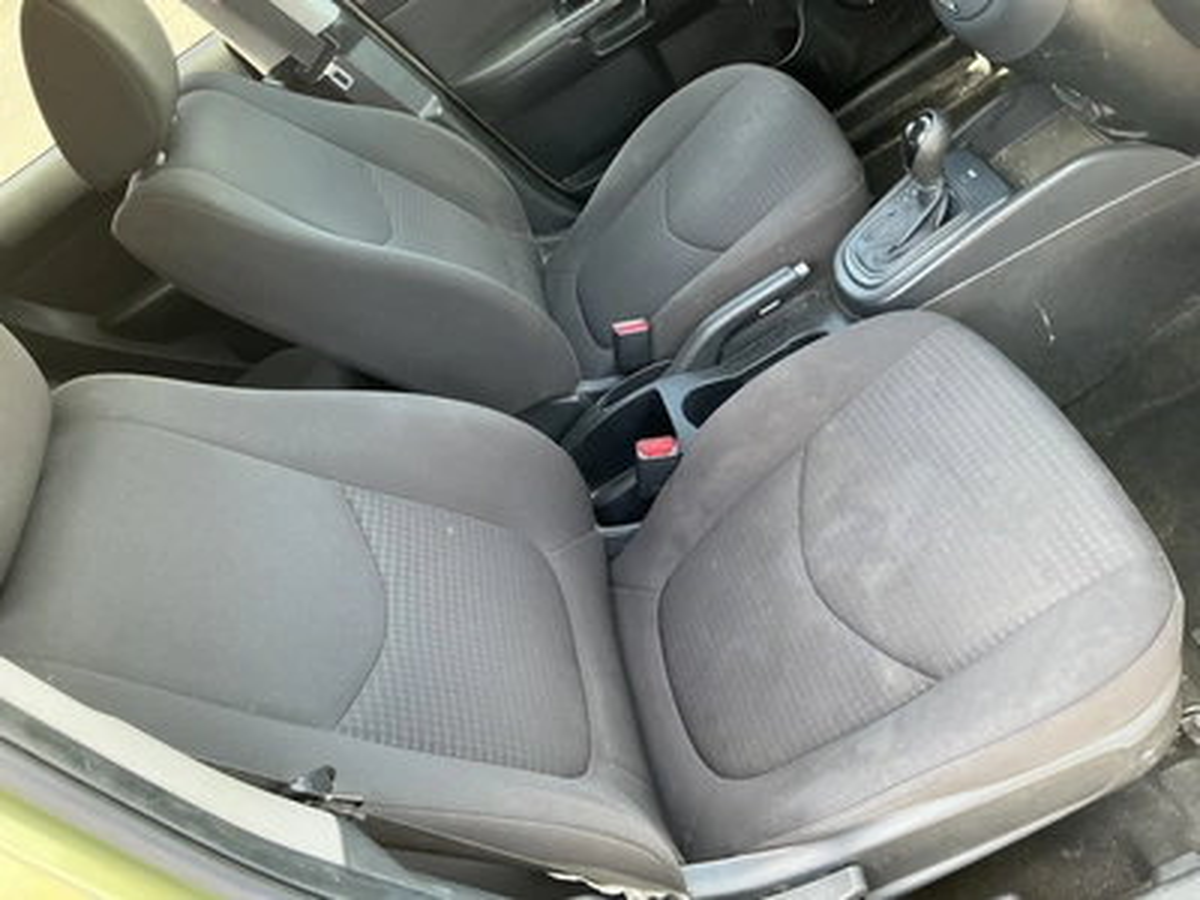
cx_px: 600
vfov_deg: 49.7
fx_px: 971
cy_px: 450
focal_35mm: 28
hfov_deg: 63.4
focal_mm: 3
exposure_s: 1/78
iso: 64
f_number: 1.8
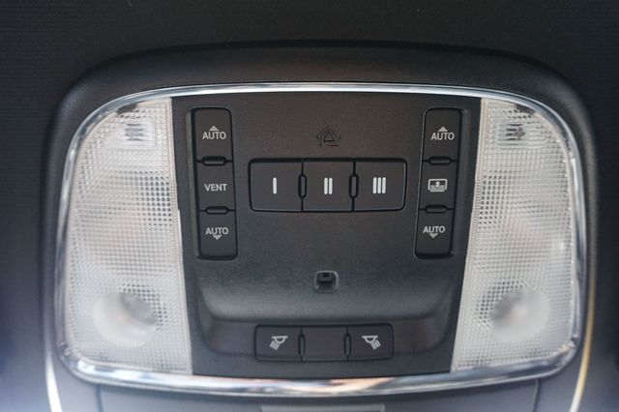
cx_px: 310
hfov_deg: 67.4
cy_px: 206
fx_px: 464
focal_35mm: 27
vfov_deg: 47.9
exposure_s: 1/60
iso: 800
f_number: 4
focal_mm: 18
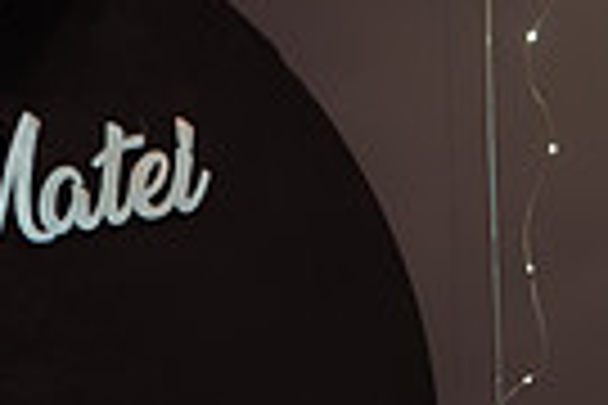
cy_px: 484
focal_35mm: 178
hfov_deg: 11.1
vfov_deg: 7.6
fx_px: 3006
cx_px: -291
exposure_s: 1/125
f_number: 3.2
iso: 3200
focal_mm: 36
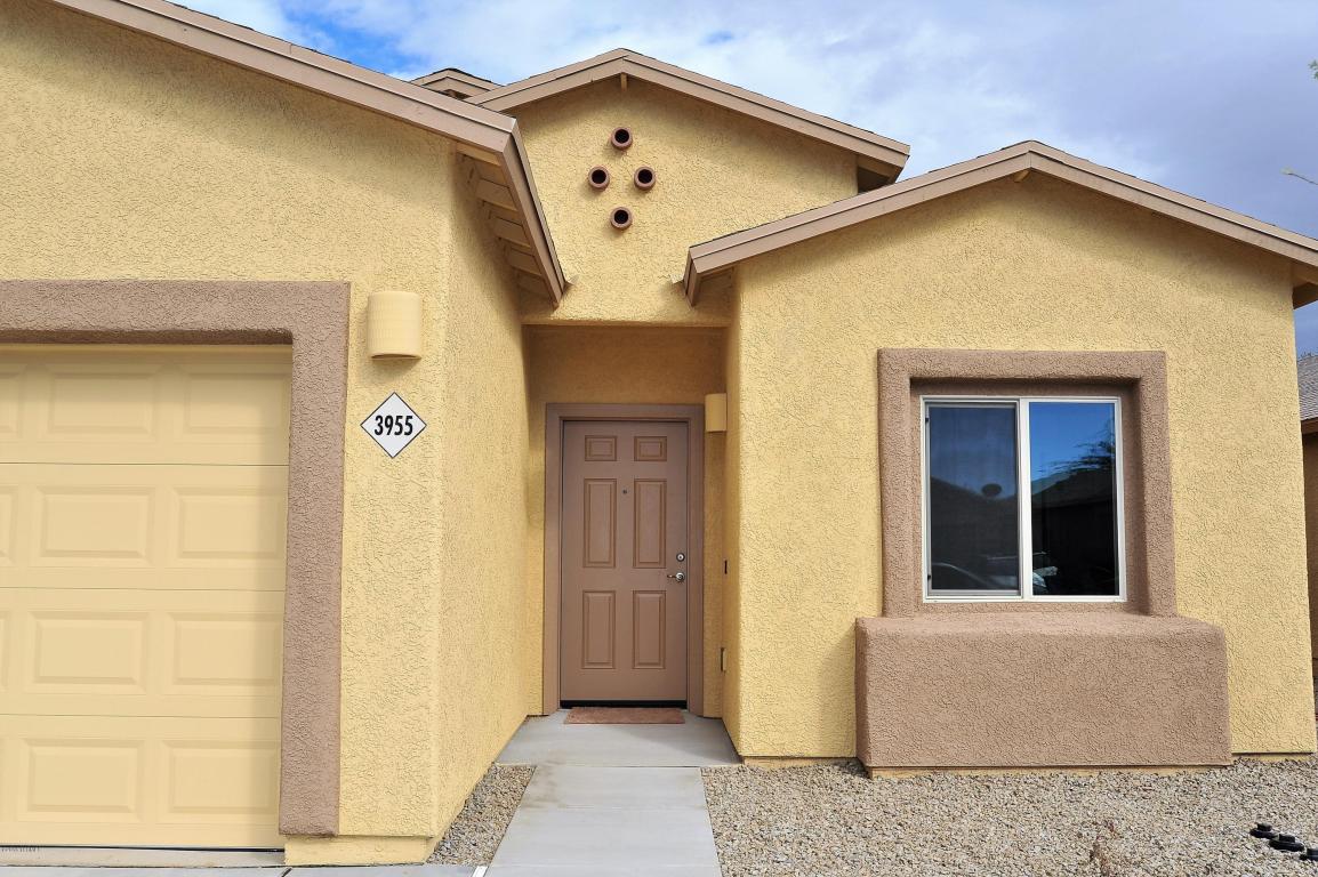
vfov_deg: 43.6
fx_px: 1098
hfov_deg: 62.0
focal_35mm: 30
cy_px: 438
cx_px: 659
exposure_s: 1/320
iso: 320
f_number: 14
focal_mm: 30
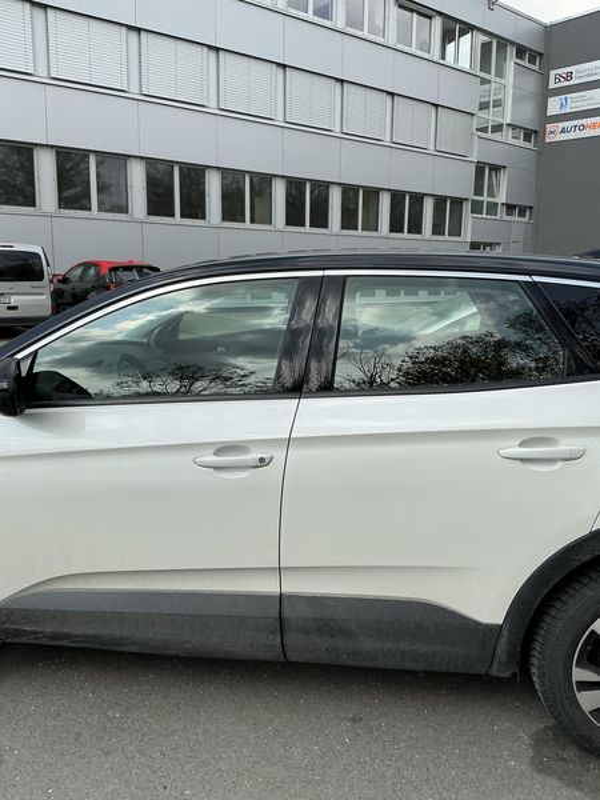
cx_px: 300
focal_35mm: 28
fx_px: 647
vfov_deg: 63.4
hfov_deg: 49.7
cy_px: 400
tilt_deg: -10.6
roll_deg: -0.9
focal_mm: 3
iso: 25
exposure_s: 1/1342
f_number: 1.8
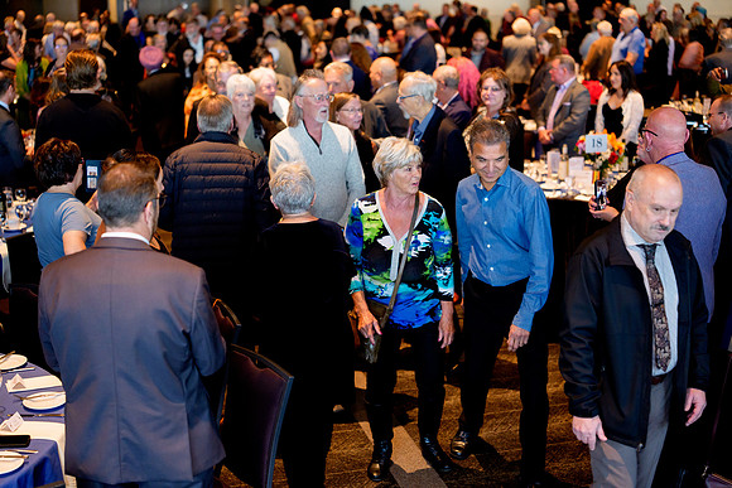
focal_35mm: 50
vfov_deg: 27.0
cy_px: 244
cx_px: 366
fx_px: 1017
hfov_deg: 39.6
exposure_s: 1/200
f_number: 2
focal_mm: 50
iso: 3200
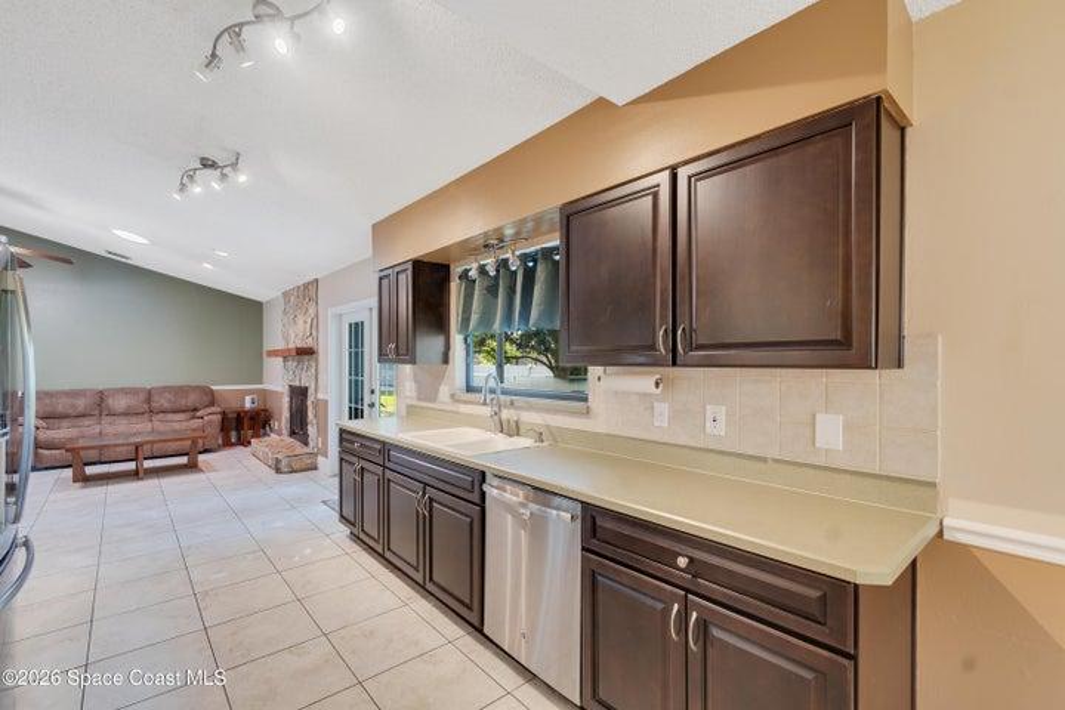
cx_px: 532
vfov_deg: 77.3
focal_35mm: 15
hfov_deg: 100.4
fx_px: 444
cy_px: 355
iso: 320
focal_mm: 10
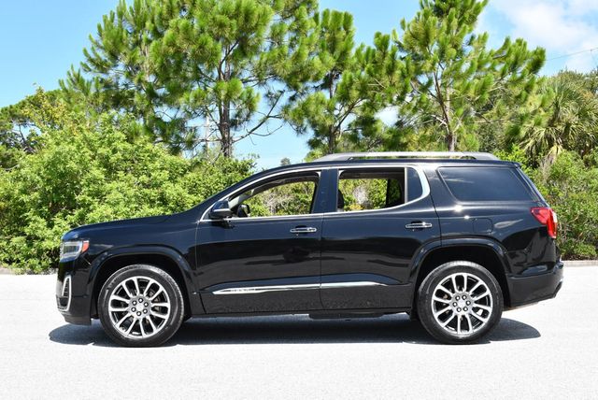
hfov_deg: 41.1
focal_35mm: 48
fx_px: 798
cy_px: 200
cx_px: 299
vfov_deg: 28.1
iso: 200
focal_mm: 24
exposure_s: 1/250
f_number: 8
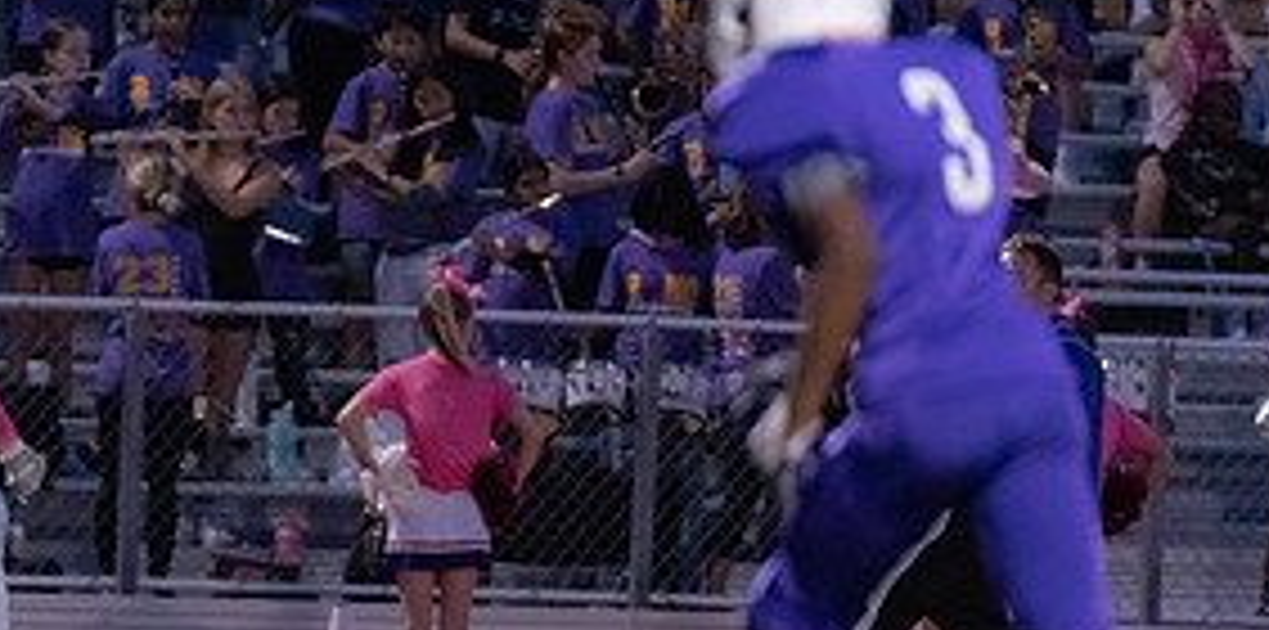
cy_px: 266
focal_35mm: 607
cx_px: -228
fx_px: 19875
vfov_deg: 1.8
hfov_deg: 3.7
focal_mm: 200
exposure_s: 1/1250
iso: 4000
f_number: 2.8
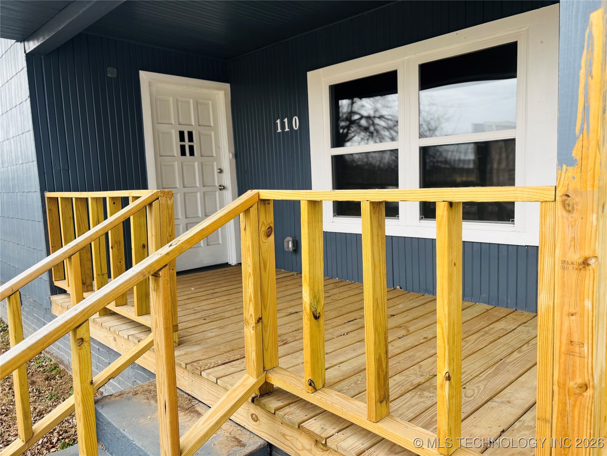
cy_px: 228
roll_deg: +1.1
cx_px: 304
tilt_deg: -5.6
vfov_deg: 53.1
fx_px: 456
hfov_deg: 67.3
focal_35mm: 26
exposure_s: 1/219
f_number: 1.6
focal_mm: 5.96
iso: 40
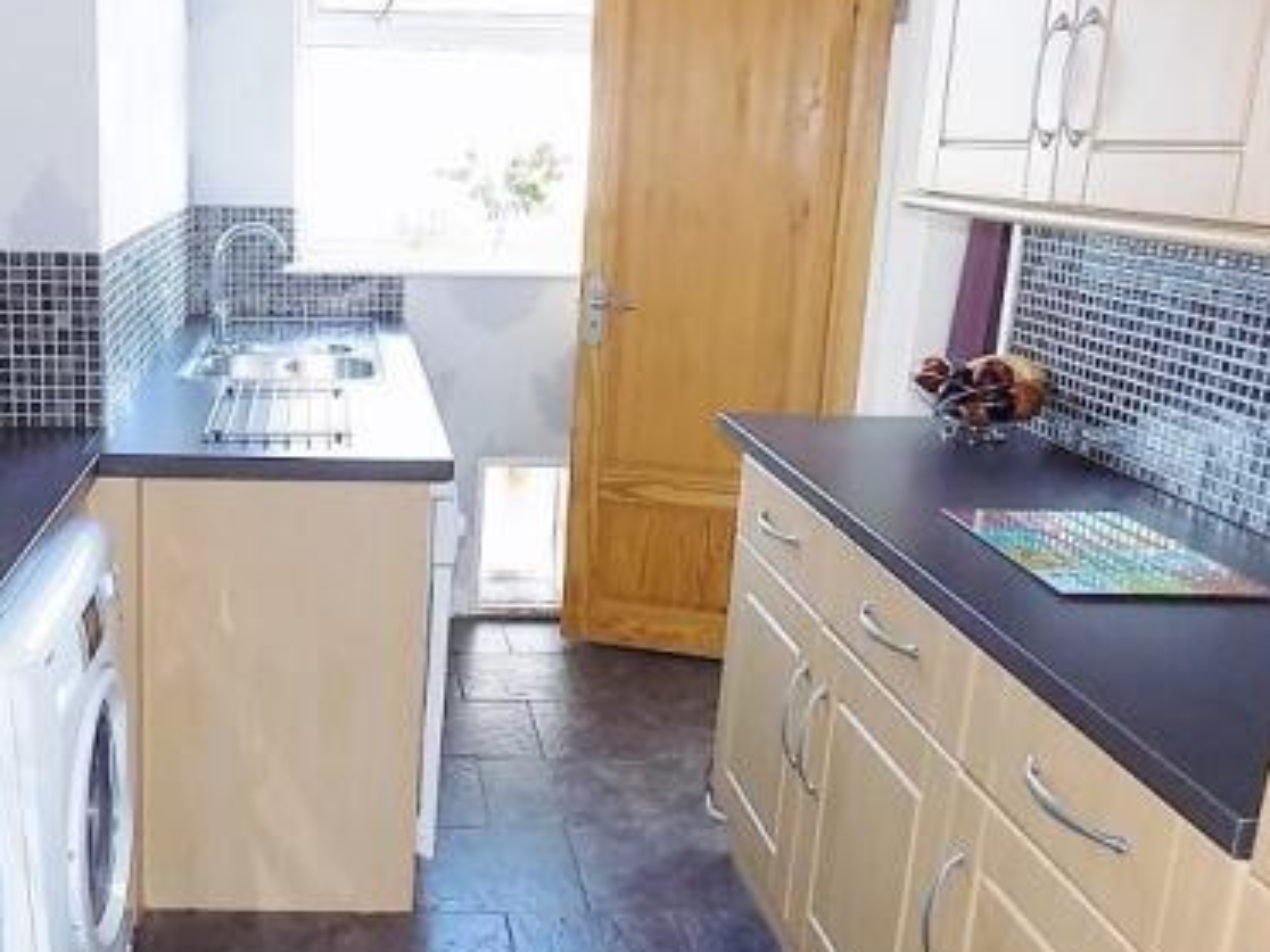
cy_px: 490
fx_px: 1321
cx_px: 384
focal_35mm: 36
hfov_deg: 50.1
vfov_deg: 39.7
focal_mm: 4
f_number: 3.1
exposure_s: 1/30
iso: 280
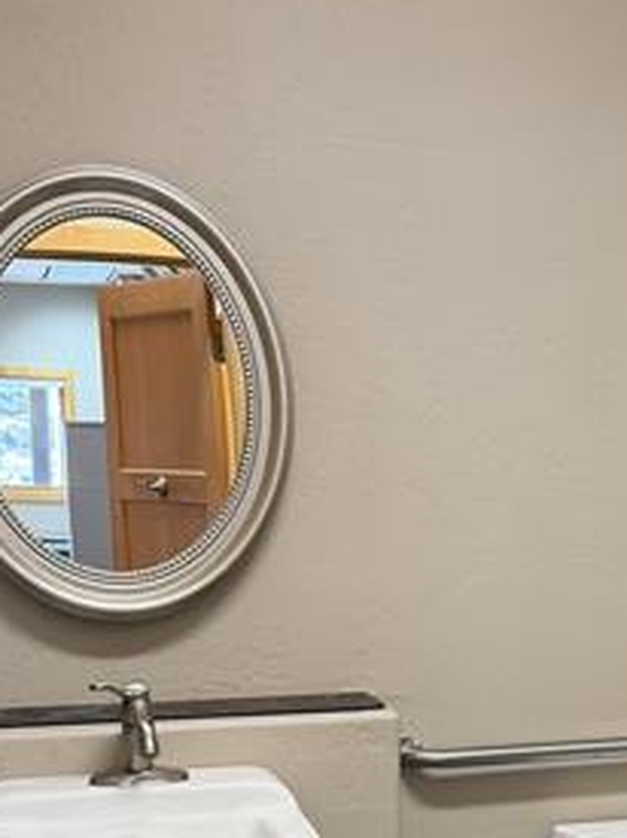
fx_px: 1619
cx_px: 667
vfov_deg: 28.0
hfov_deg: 21.0
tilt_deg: -8.0
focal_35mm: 67
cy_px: 740
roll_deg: +1.0
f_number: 1.78
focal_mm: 6.76
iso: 200
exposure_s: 1/60
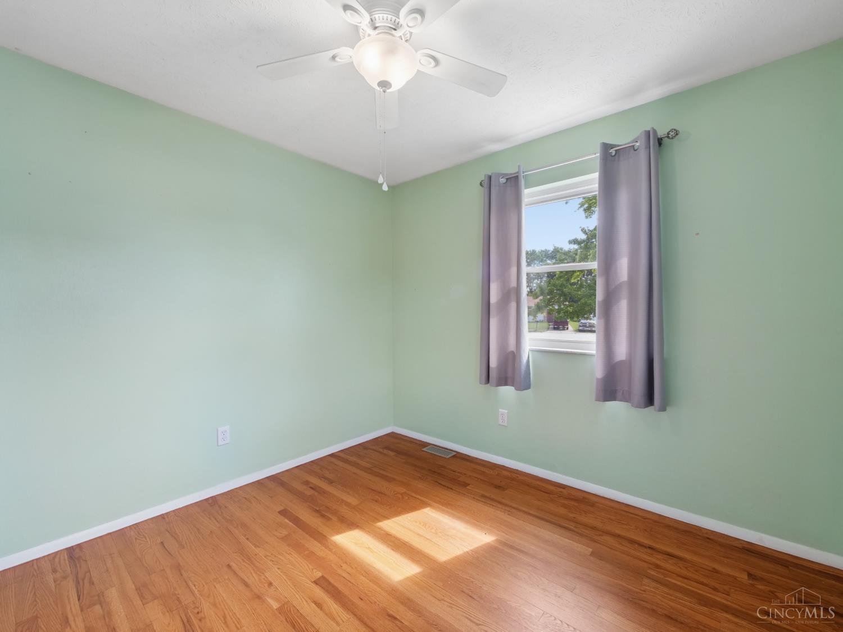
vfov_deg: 85.7
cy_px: 316
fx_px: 341
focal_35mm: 14
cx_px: 422
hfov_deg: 102.1
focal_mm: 7
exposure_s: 1/50
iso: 640
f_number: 7.1
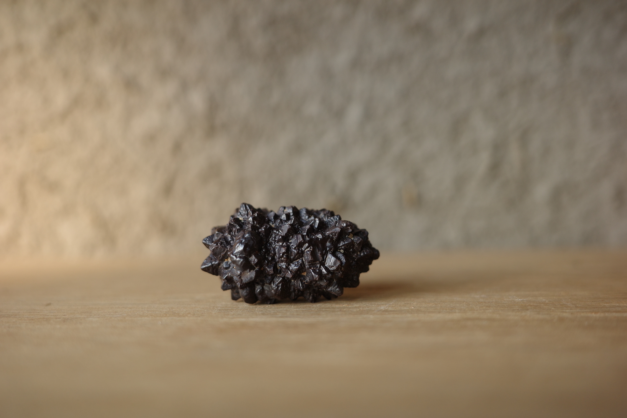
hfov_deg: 48.5
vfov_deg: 33.4
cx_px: 314
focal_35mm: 40
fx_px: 697
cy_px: 209
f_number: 2.8
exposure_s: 1/80
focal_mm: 26
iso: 200
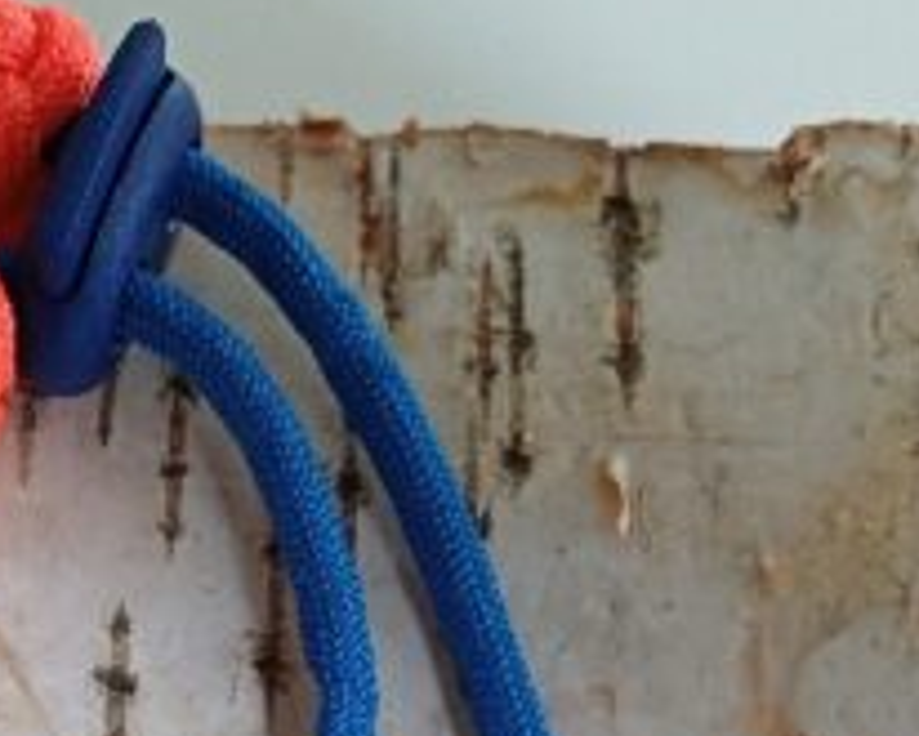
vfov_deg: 21.1
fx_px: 1932
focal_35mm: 71
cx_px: -9
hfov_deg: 25.4
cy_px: 665
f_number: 1.8
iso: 320
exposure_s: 1/33.4
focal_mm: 4.65
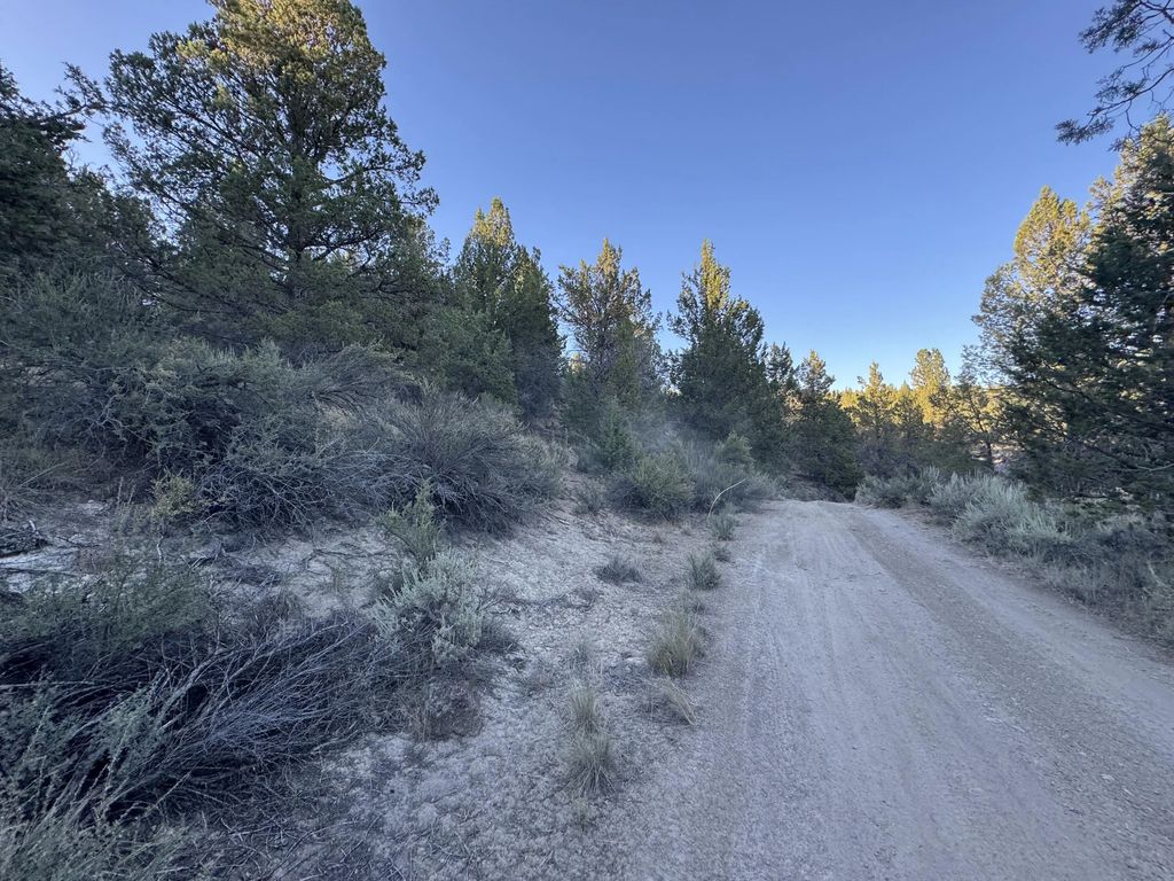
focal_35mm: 14
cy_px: 440
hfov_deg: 102.1
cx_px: 587
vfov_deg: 85.7
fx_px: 475
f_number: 2.2
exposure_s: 1/172
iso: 40
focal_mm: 2.22
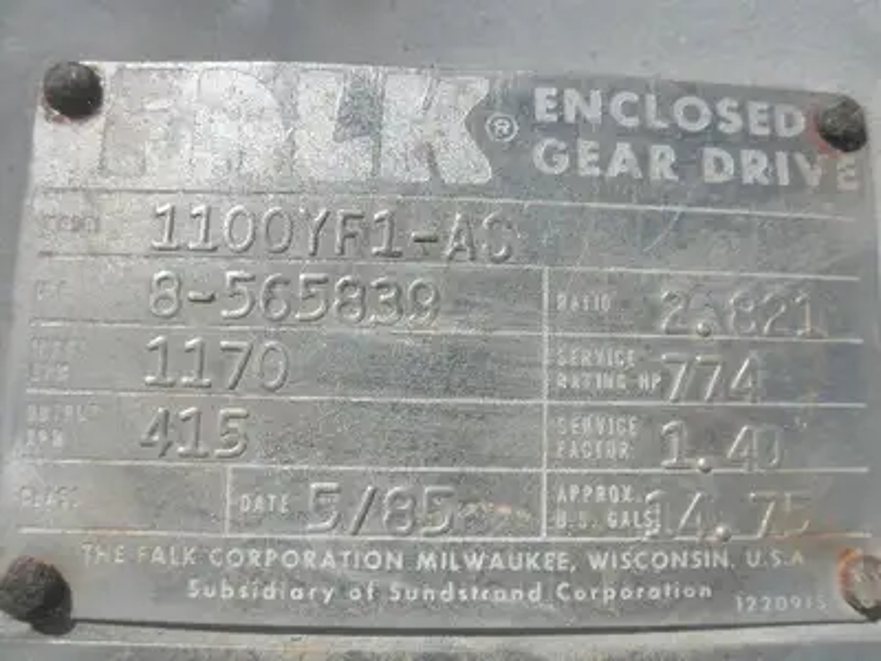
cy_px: 330
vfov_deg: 49.7
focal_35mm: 28
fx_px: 713
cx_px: 440
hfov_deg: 63.4
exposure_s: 1/250
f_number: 8.5
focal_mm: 5
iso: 64
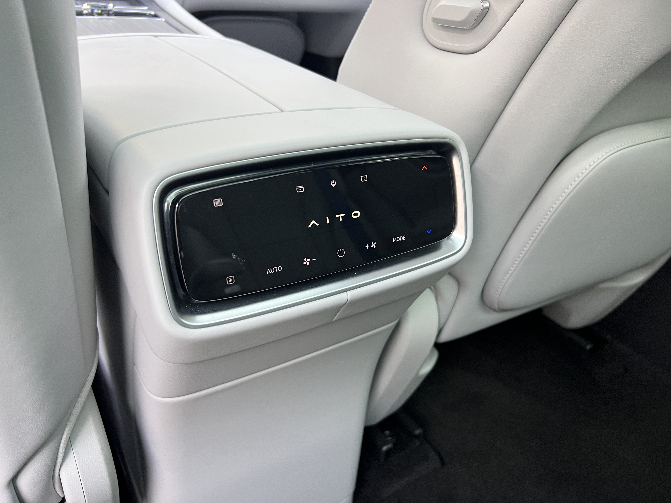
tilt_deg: -29.0
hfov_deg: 67.3
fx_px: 504
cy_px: 252
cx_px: 336
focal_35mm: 26
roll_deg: -1.5
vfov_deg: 53.1
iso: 100
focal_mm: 5.7
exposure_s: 1/50
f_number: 1.5
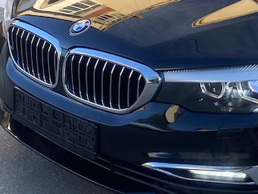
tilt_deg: -12.3
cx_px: 292
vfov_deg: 17.6
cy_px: -18
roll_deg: -4.0
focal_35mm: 81
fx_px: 604
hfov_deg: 22.6
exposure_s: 1/168
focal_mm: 4.25
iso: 32
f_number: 1.8
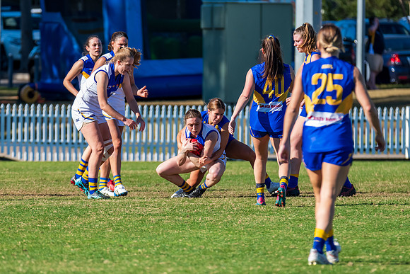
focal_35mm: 545
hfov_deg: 3.8
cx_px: 163
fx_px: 6209
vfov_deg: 2.5
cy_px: 137
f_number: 7.1
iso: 800
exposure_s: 1/2000
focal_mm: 350
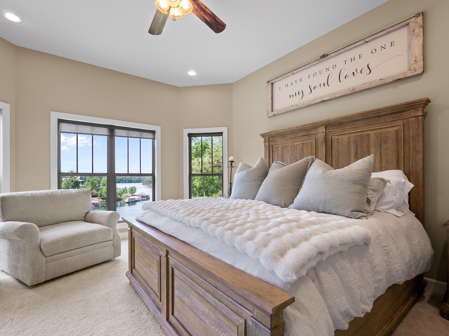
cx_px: 224
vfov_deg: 78.1
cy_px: 168
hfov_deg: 94.5
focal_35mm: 16
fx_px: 208
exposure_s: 1/30
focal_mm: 8
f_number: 5.6
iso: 400
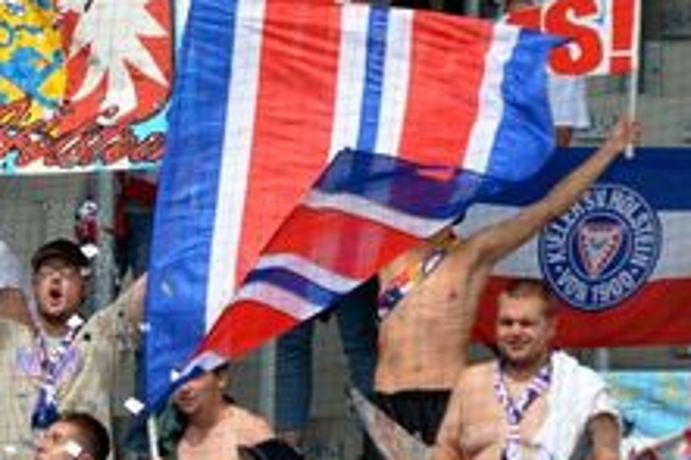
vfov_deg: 1.8
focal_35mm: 774
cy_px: 291
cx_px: 310
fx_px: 14845
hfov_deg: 2.7
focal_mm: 200
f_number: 6.3
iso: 400
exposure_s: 1/1600
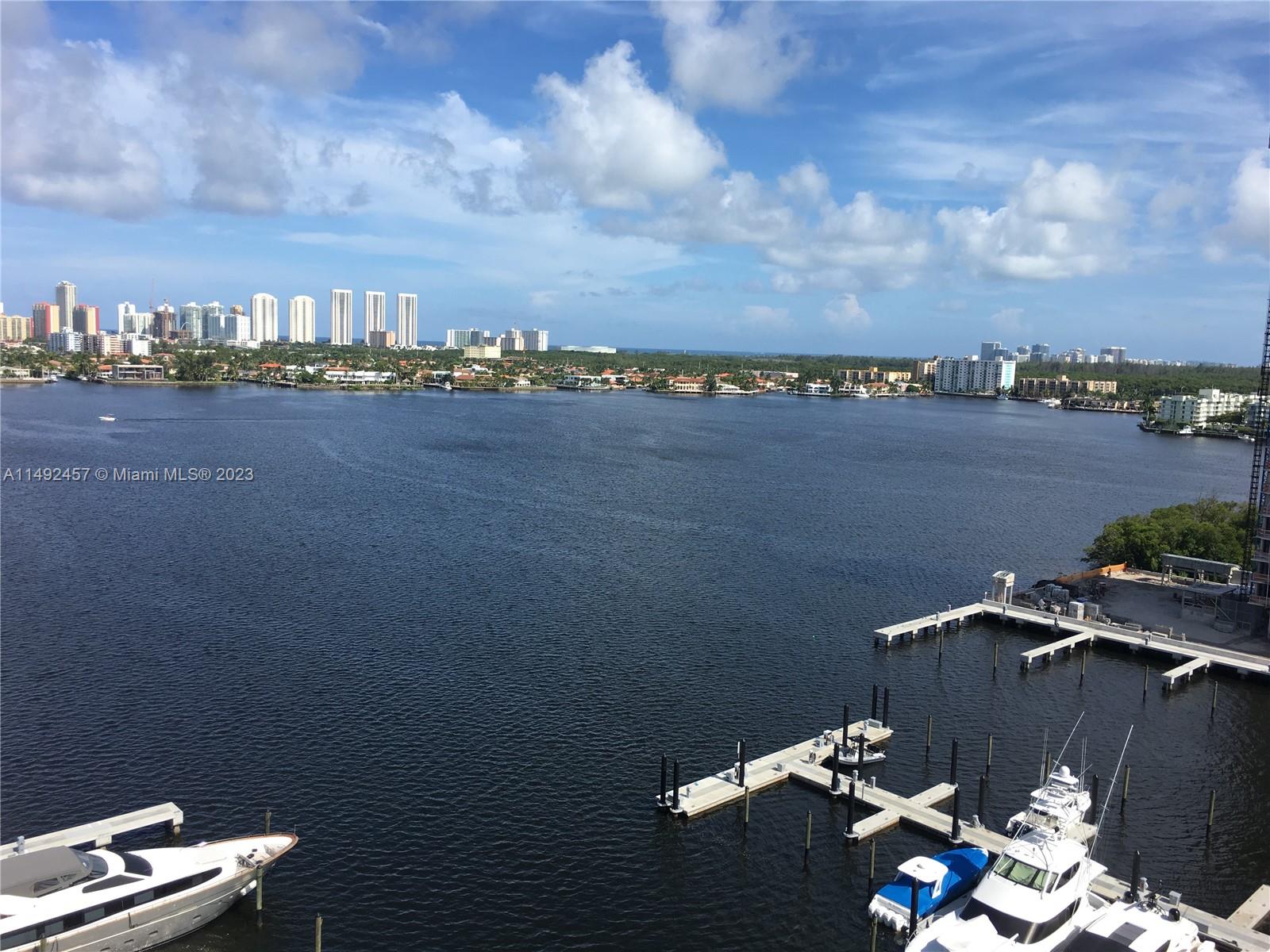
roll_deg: -1.4
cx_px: 635
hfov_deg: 61.7
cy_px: 476
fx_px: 1064
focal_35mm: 29
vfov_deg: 48.2
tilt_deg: -6.3
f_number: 2.2
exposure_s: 1/1508
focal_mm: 4.15
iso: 25
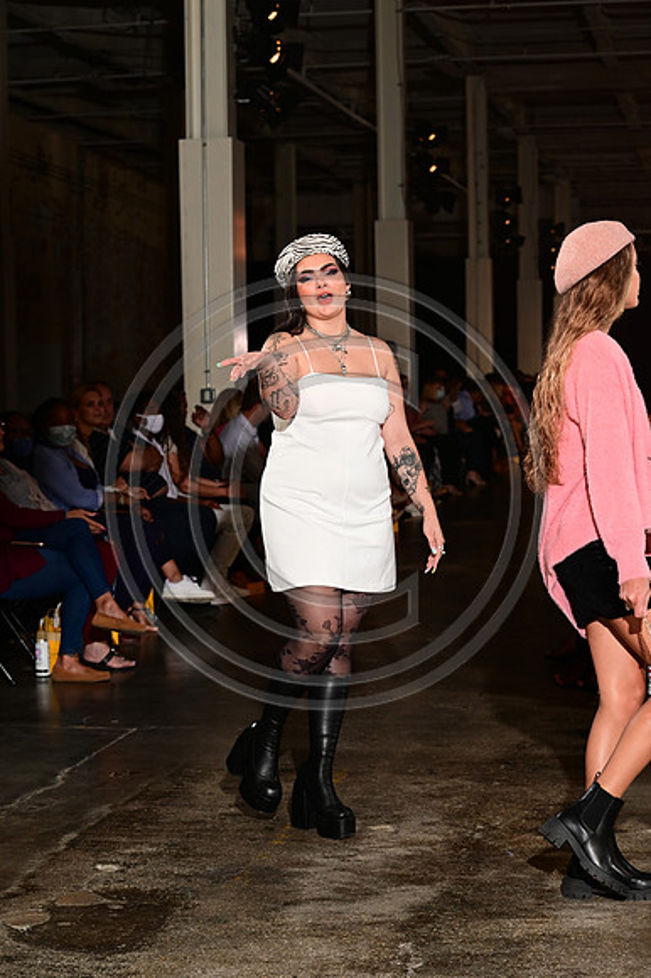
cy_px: 489
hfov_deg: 19.4
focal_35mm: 70
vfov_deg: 28.9
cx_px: 326
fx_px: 1901
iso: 1000
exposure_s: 1/160
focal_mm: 70
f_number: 6.3
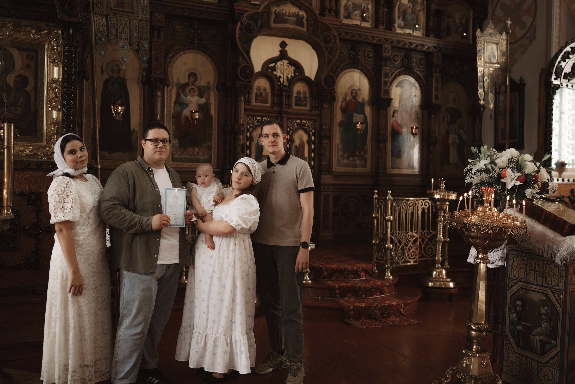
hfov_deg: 54.4
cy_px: 192
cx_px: 288
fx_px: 559
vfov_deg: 37.9
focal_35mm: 35
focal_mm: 35
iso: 800
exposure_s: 1/320
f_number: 2.2
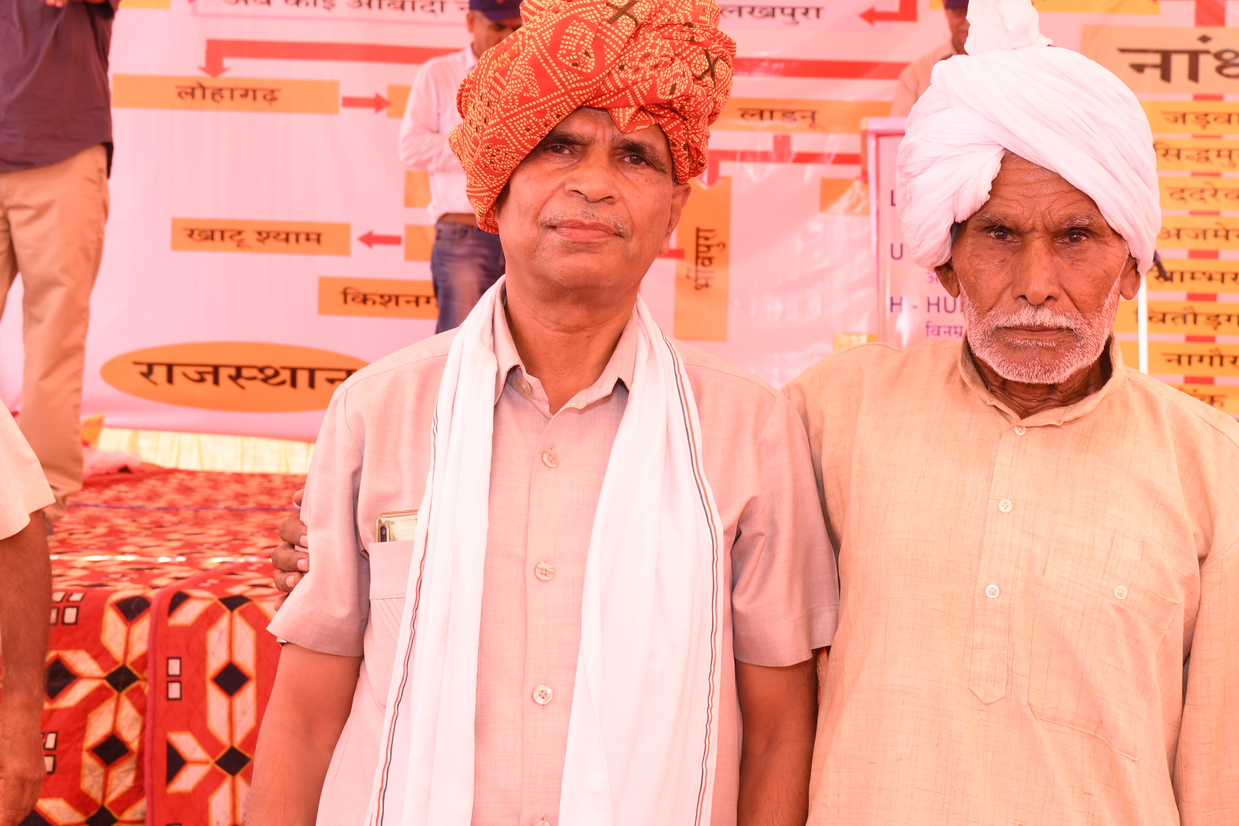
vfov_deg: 24.2
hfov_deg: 35.5
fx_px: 1927
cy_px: 344
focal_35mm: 56
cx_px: 757
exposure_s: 1/125
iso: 400
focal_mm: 30
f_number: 7.1
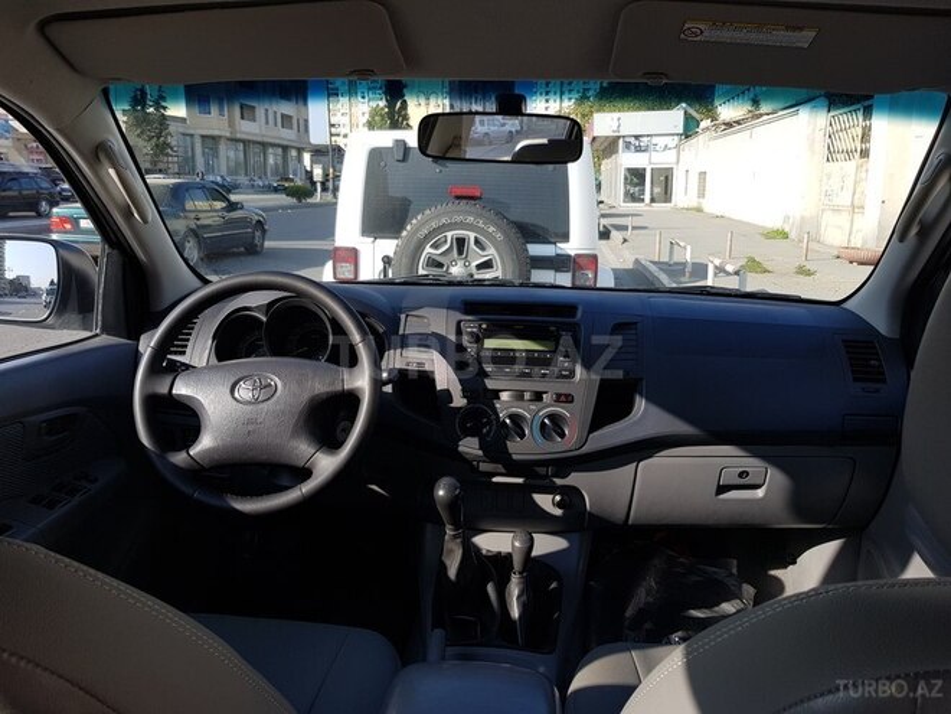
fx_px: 714
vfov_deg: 53.1
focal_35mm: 26
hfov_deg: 67.3
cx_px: 476
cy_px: 357
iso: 40
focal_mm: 4.2
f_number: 1.7
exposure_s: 1/754
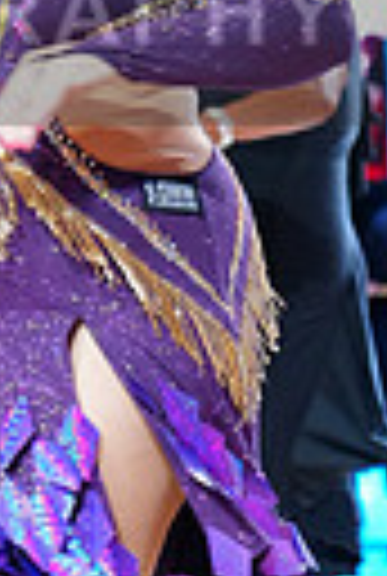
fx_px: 7602
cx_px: -209
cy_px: -22
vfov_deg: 4.3
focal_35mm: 474
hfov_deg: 2.9
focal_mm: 105
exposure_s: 1/200
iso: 2000
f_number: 4
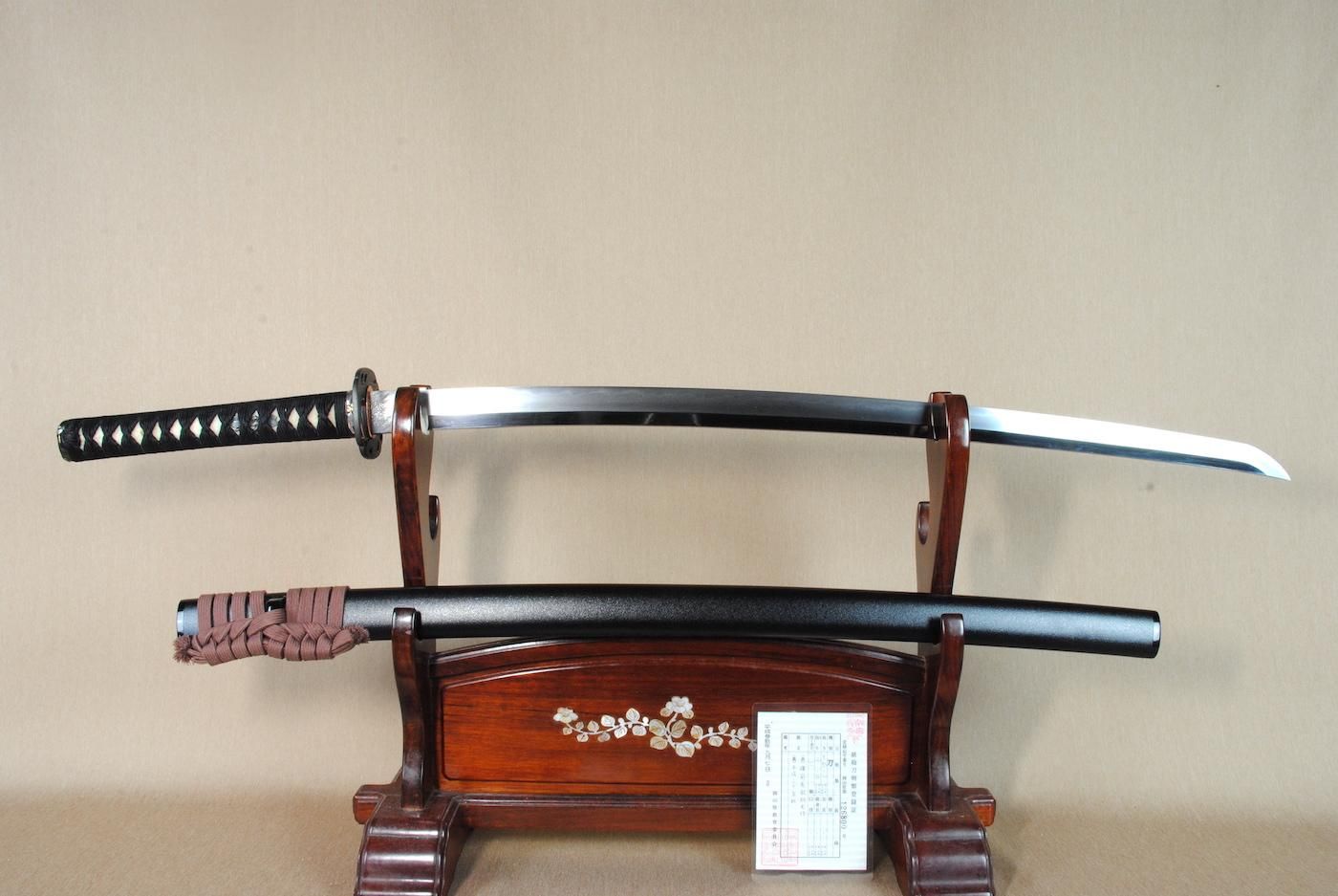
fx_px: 1116
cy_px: 448
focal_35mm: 30
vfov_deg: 43.7
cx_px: 669
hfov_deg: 61.9
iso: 400
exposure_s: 1/2
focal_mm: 20
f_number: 11
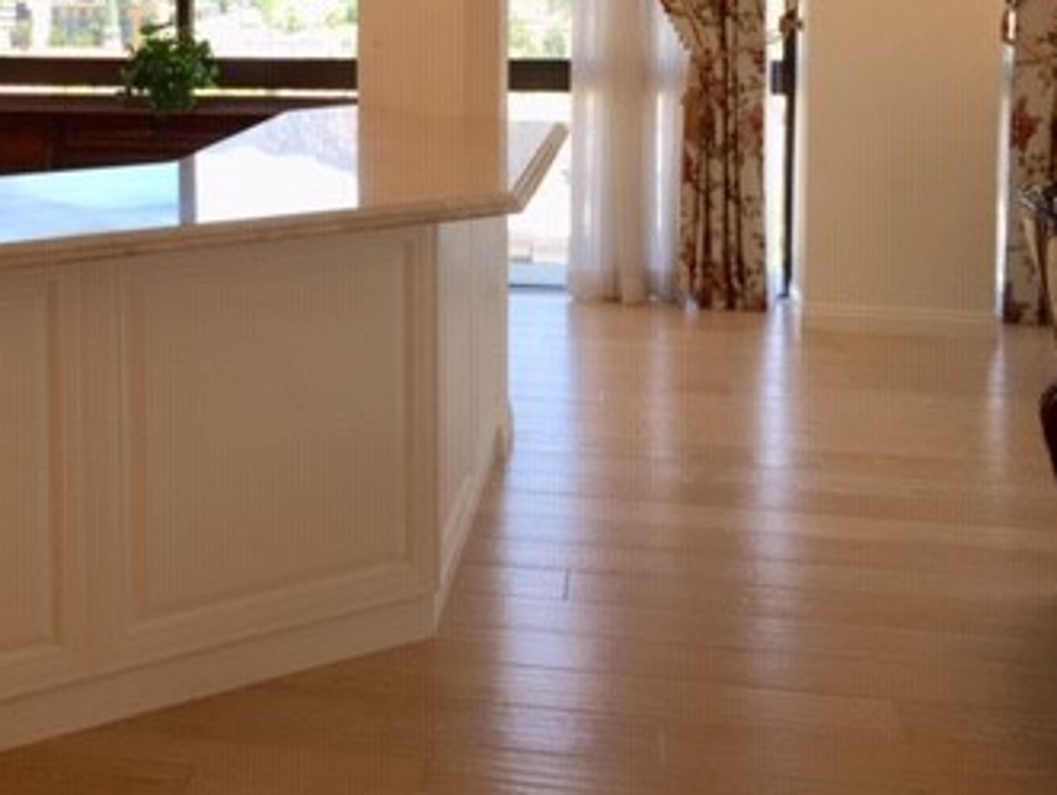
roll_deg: -0.5
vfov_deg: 25.5
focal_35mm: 56
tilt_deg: -4.1
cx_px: 236
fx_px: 1712
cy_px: 109
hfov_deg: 33.5
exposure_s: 1/120
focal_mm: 4.15
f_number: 2.2
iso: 40
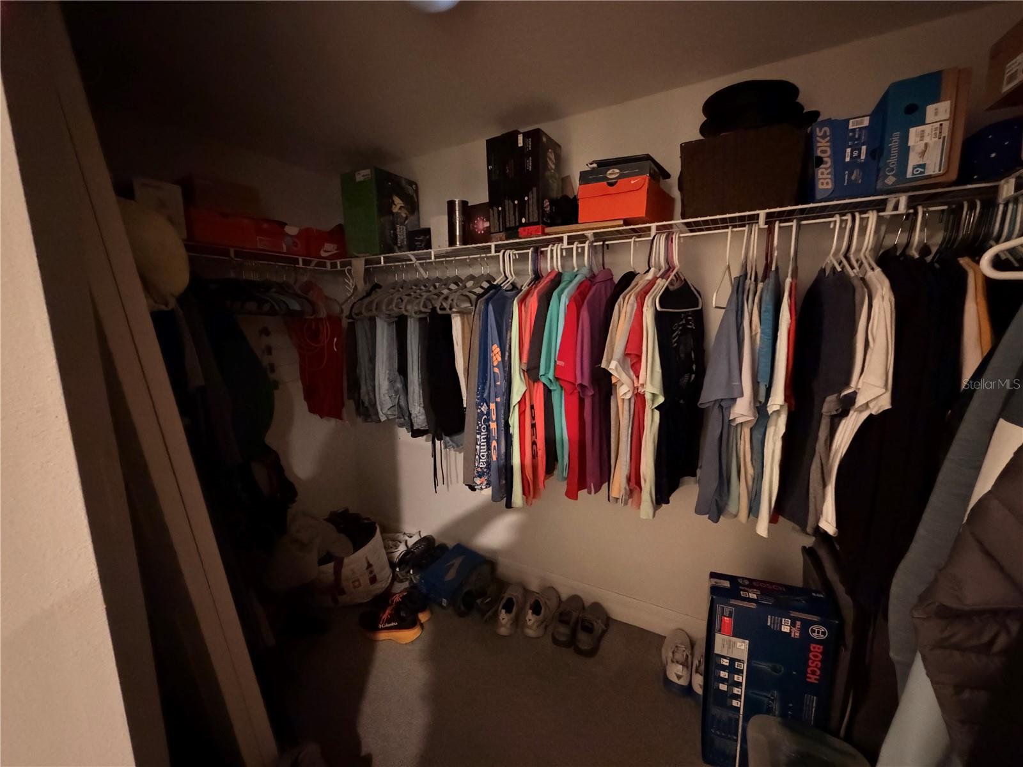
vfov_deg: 85.7
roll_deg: +1.1
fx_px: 414
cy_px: 384
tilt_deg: -9.3
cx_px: 512
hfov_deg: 102.1
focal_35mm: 14
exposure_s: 1/26
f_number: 2.2
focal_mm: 2.22
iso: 3200
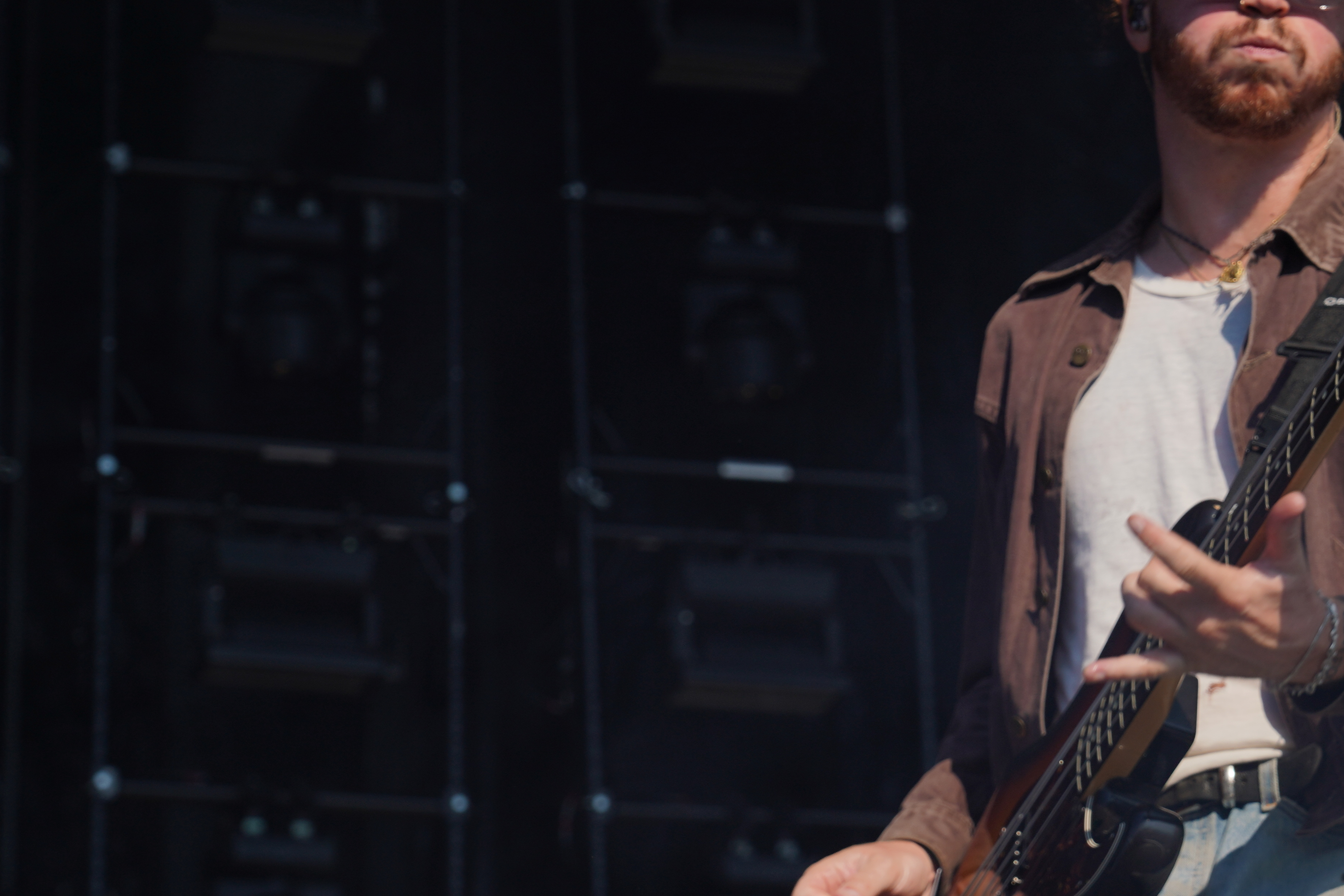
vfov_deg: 8.1
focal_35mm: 170
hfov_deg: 12.1
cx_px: 922
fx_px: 6346
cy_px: 405
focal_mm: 105
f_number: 8
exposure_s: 1/640
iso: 100
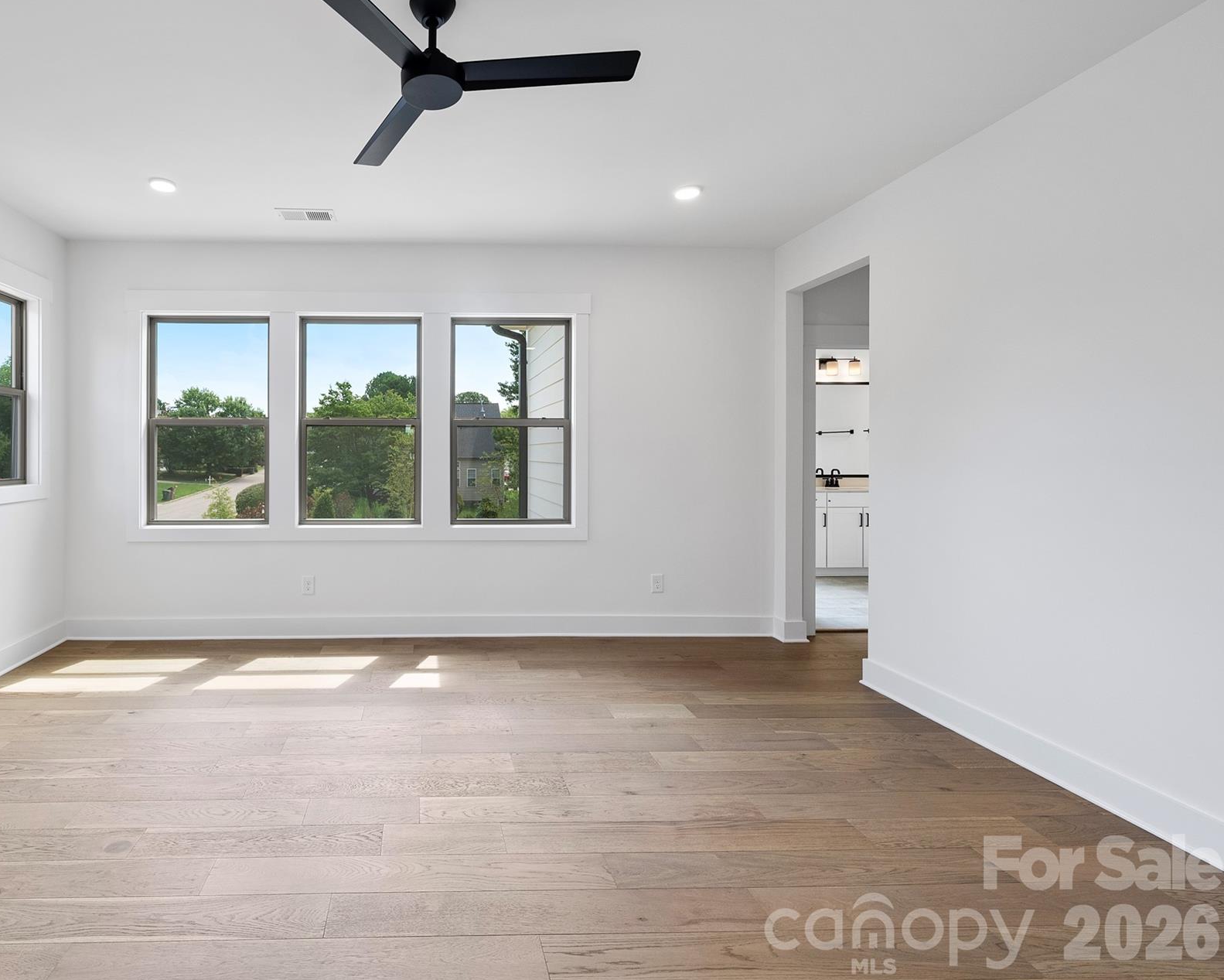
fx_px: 616
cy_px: 459
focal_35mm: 17
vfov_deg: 76.9
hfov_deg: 87.3
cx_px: 438
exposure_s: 1/30
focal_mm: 14
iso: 500
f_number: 7.1
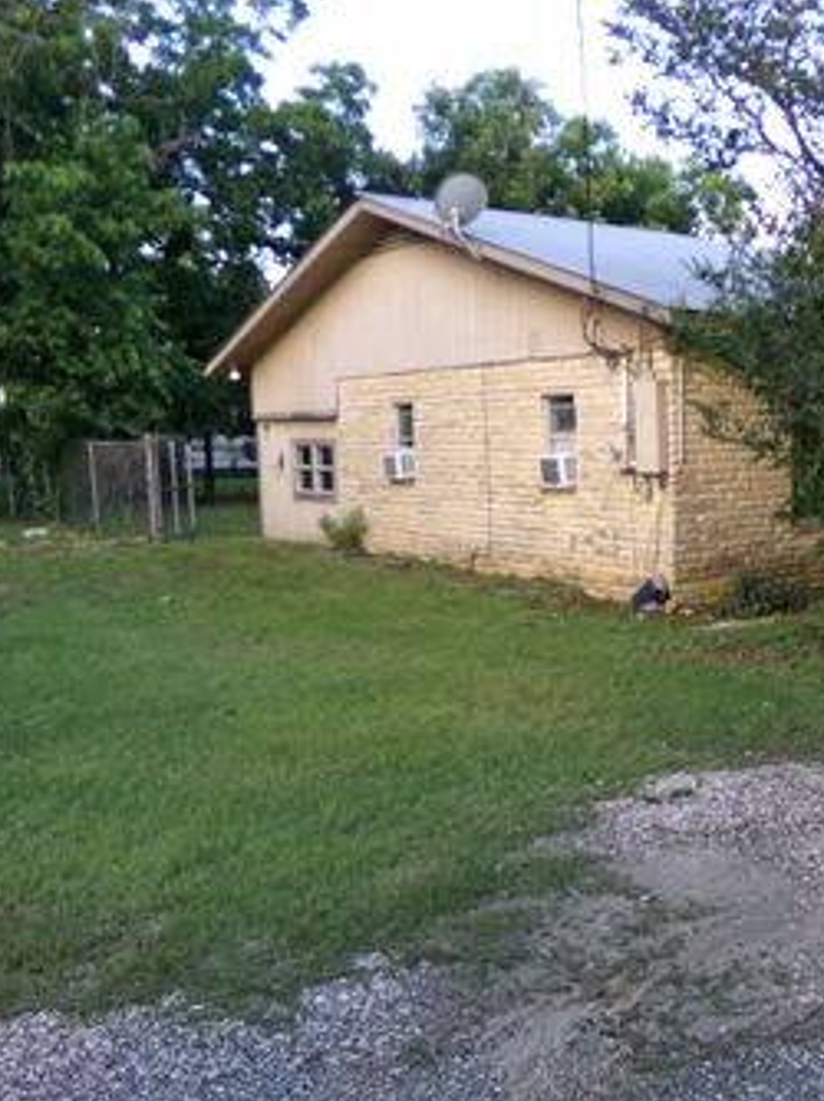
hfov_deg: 38.0
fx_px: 1144
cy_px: 557
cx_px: 669
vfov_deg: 51.4
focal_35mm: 36
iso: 100
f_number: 3.7
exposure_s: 1/85
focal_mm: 4.3
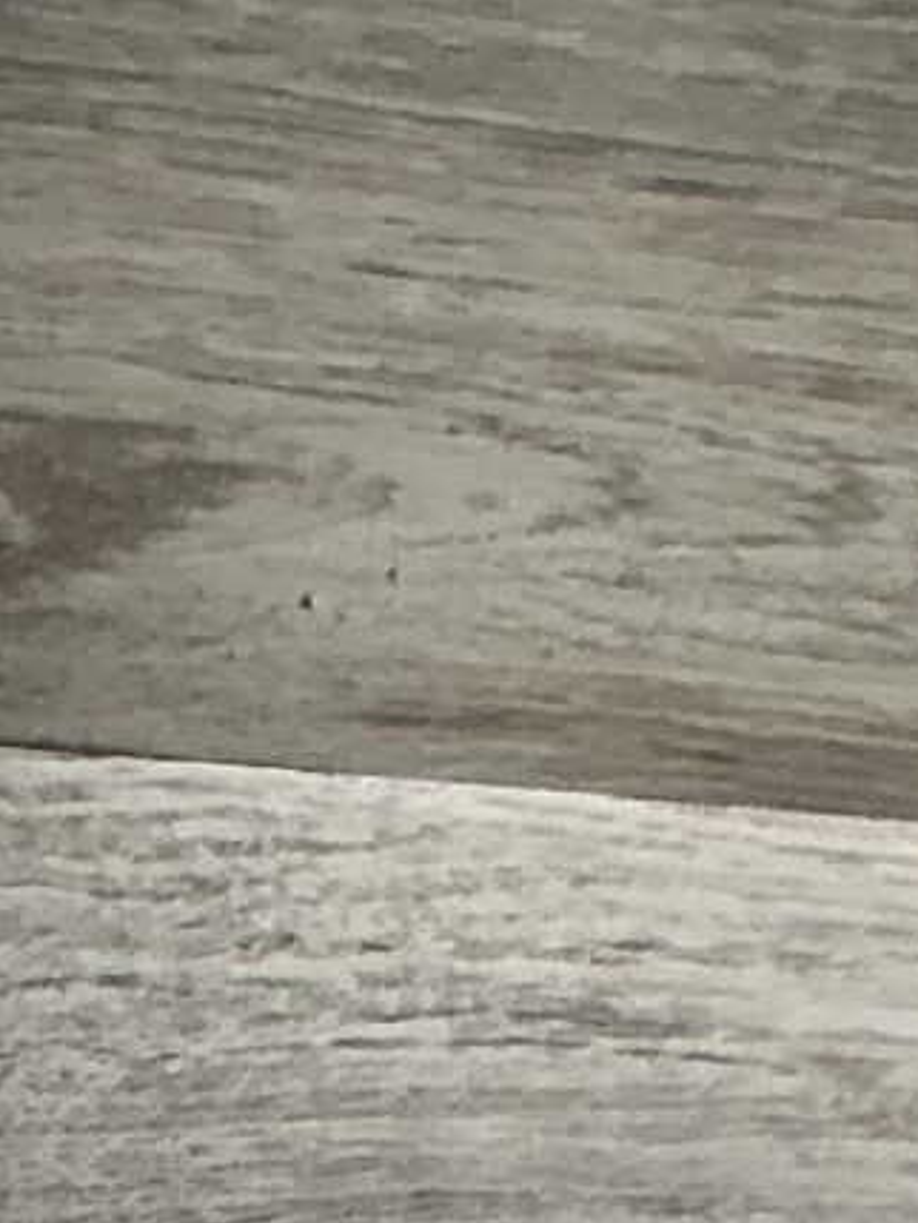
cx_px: -550
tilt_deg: -83.9
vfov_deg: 9.4
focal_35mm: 173
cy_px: 3441
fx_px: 6114
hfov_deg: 8.4
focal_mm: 3
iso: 40
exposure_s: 1/50
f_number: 1.8
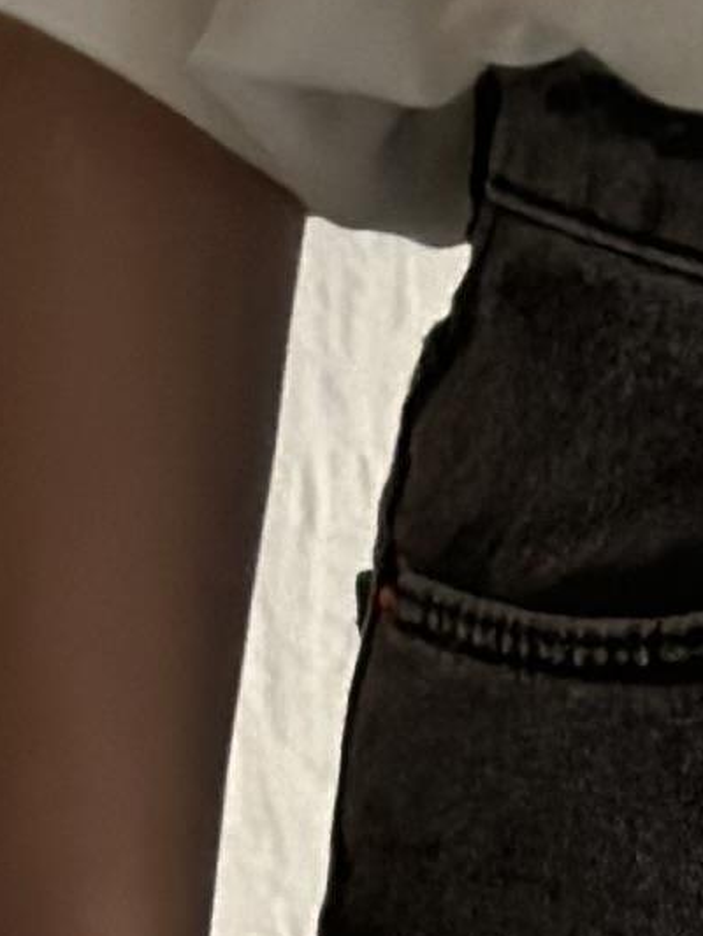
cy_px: 2956
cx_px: 960
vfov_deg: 5.1
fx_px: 9825
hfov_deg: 4.1
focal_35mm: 363
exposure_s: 1/60
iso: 250
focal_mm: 6.86
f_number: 1.78
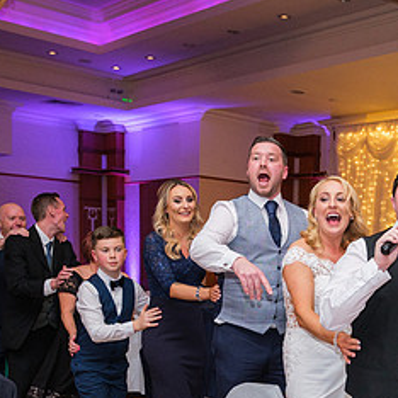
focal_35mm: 54
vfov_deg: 30.6
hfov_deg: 30.4
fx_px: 702
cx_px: 352
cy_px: 337
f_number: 3.2
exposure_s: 1/160
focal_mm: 16
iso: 1250
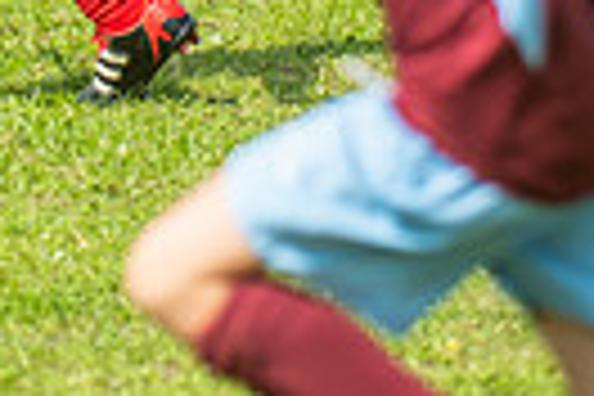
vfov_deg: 1.4
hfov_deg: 2.1
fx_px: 16301
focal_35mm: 988
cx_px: -328
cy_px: -470
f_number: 3.2
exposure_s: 1/2500
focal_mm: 150
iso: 250
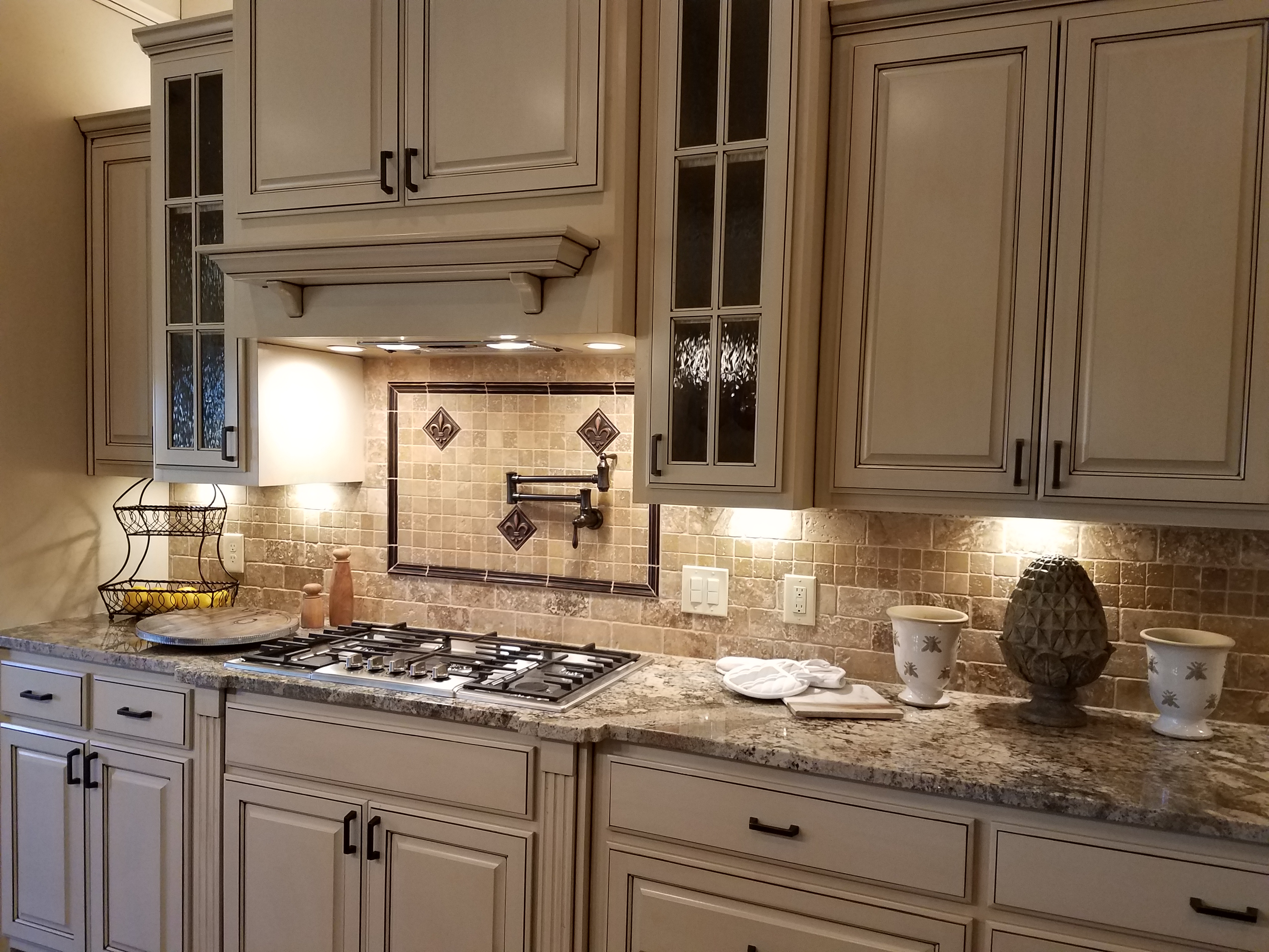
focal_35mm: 26
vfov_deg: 53.1
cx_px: 634
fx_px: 953
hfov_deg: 67.3
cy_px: 476
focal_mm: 4.2
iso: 160
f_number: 1.7
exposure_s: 1/60
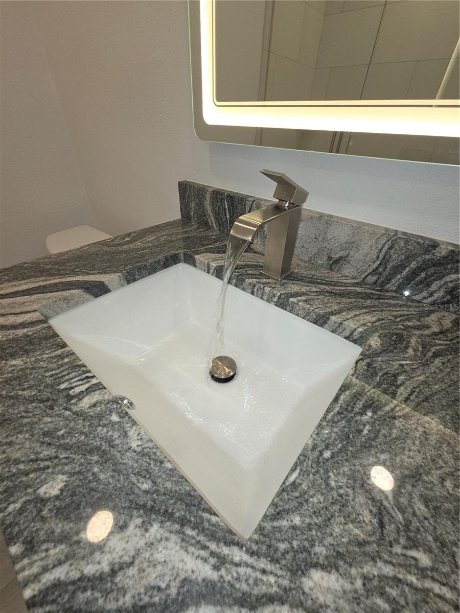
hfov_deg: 89.9
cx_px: 230
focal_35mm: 13
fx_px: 230
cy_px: 306
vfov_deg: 106.2
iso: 80
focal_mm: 2.2
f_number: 2.2
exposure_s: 1/120
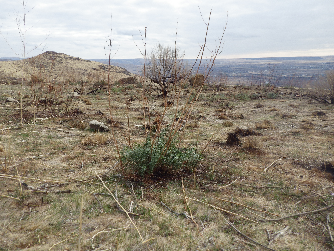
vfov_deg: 49.7
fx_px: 270
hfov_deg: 63.4
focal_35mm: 28
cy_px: 126
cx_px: 167
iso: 125
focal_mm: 5
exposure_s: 1/400
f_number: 4.2
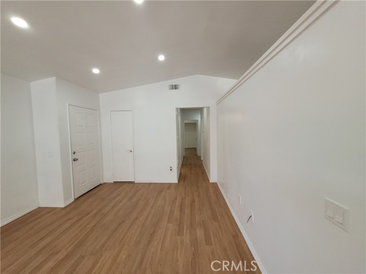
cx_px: 183
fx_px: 137
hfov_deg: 106.2
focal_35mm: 13
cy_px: 137
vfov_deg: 89.9
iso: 80
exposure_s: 1/60
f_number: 2.2
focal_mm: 1.74
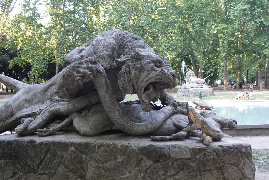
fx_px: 351
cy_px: 90
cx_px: 134
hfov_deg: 41.9
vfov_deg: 28.6
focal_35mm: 47
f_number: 2.8
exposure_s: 1/50
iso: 160
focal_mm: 17.27
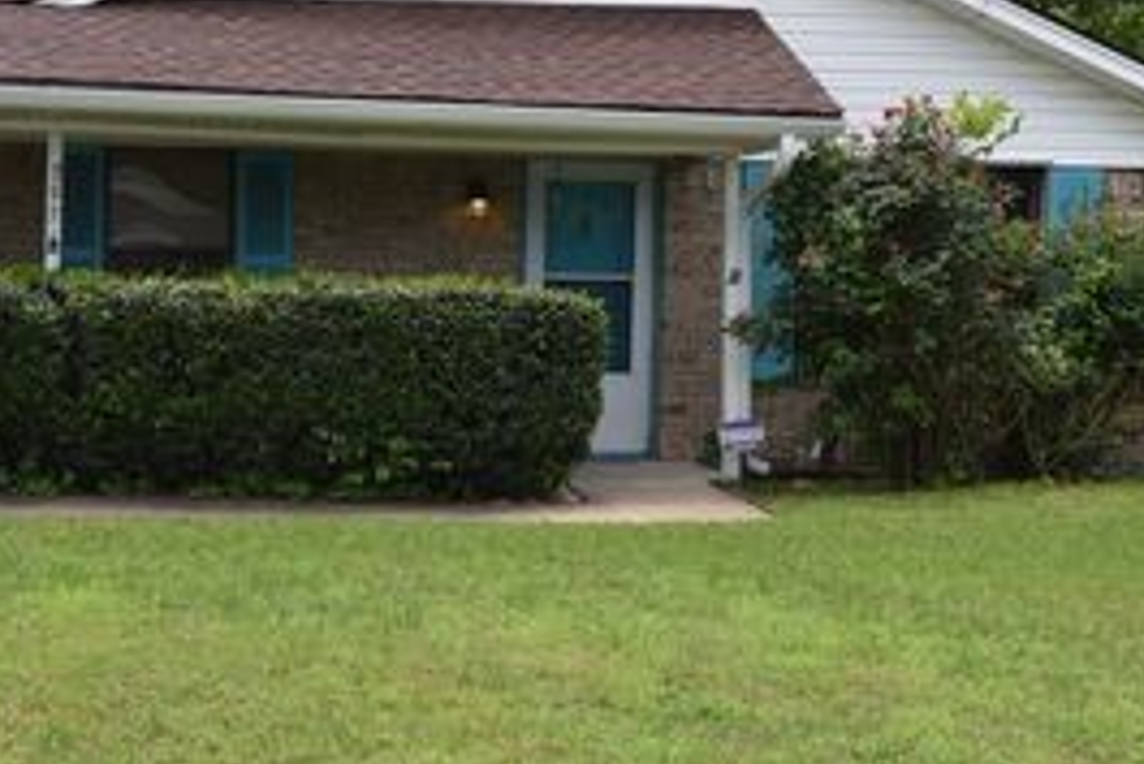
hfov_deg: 29.9
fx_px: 2098
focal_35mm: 66
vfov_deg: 20.6
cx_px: 268
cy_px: 352
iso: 100
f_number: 7.1
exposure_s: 1/200
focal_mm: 35
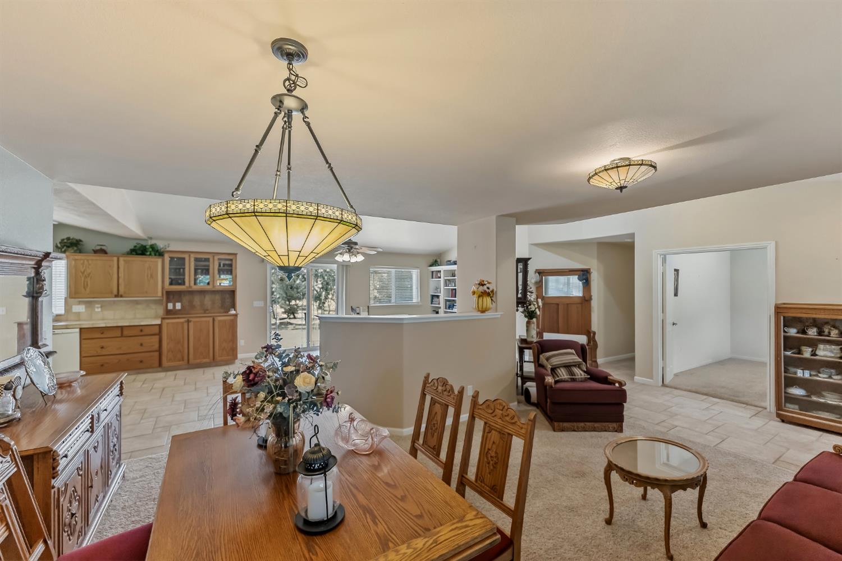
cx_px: 421
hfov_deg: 101.5
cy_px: 280
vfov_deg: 78.5
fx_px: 344
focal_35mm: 15
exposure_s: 1/160
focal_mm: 14.7
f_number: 4
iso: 1250
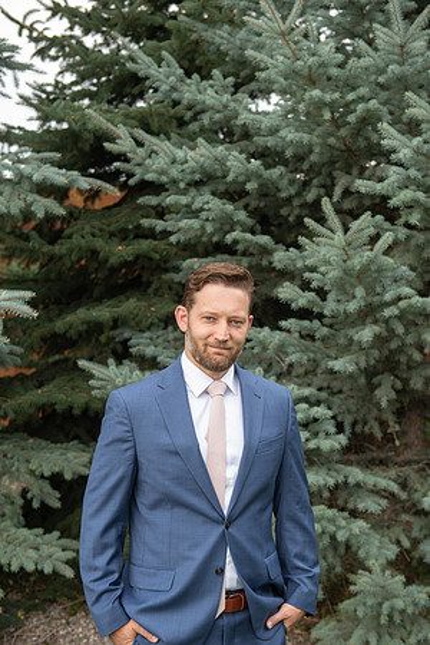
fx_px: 932
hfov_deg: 26.0
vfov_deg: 38.2
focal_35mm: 52
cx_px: 215
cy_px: 322
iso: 400
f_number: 4.5
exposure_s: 1/200
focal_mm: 52
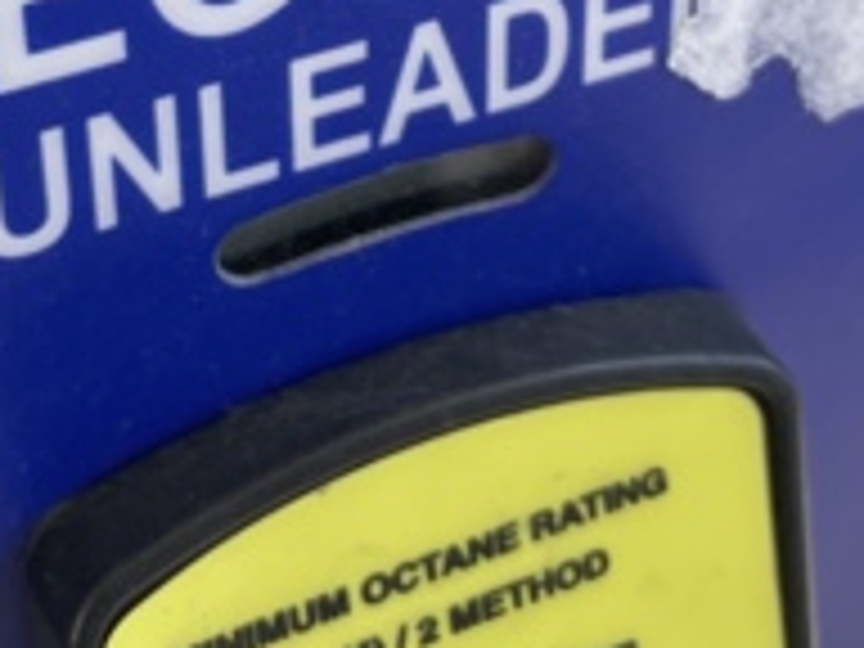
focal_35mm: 98
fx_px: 2446
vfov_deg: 14.3
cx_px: 416
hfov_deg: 20.0
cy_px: -261
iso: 32
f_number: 1.6
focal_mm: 4.2
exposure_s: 1/361
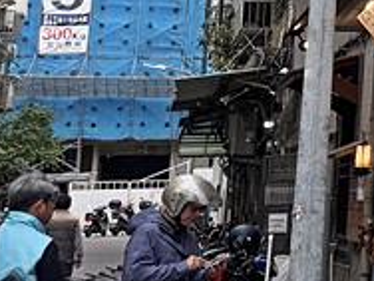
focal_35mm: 128
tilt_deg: +10.5
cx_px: 857
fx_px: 1383
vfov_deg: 11.3
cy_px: -88
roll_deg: +1.2
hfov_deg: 12.5
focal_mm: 6.76
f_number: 1.78
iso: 80
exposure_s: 1/1151
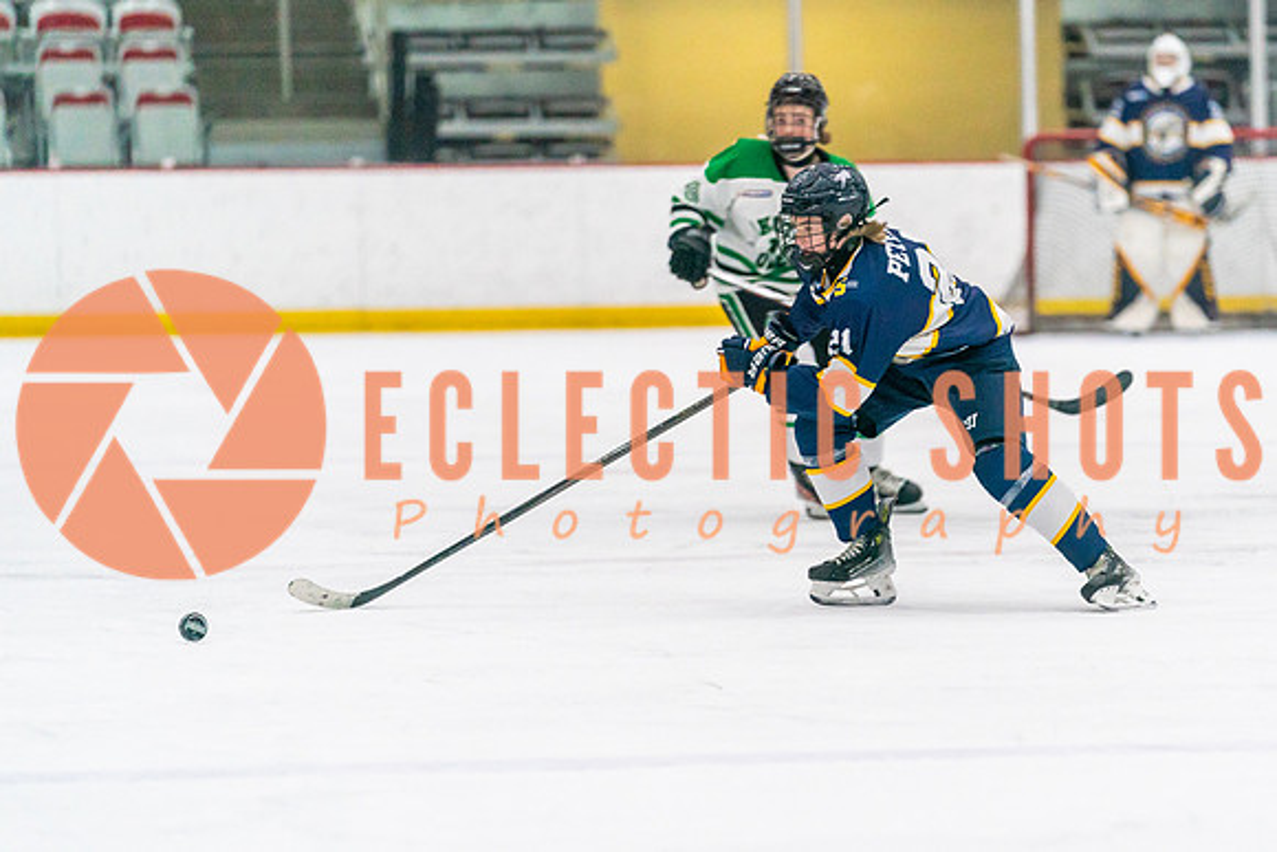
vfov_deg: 5.5
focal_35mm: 250
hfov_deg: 8.2
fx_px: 8877
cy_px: 426
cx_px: 799
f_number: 2.8
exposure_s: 1/1250
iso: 3200
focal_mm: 200
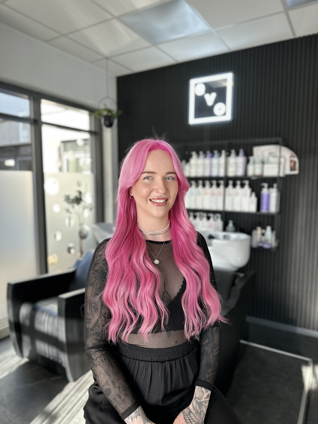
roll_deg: +0.2
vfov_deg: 71.6
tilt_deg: -6.3
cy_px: 212
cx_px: 159
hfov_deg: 56.8
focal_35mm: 24
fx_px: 294
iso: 64
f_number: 1.78
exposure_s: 1/121
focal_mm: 6.86
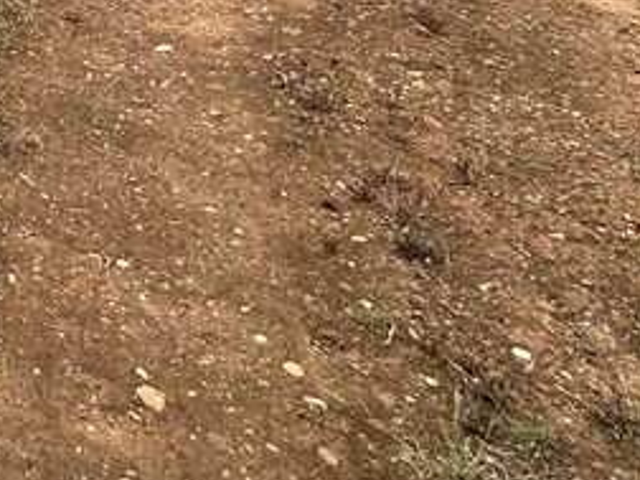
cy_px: -333
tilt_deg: +0.3
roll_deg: -1.8
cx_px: -424
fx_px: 1054
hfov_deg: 23.4
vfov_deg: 20.1
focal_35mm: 57
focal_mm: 2.22
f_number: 2.2
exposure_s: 1/1531
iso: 50
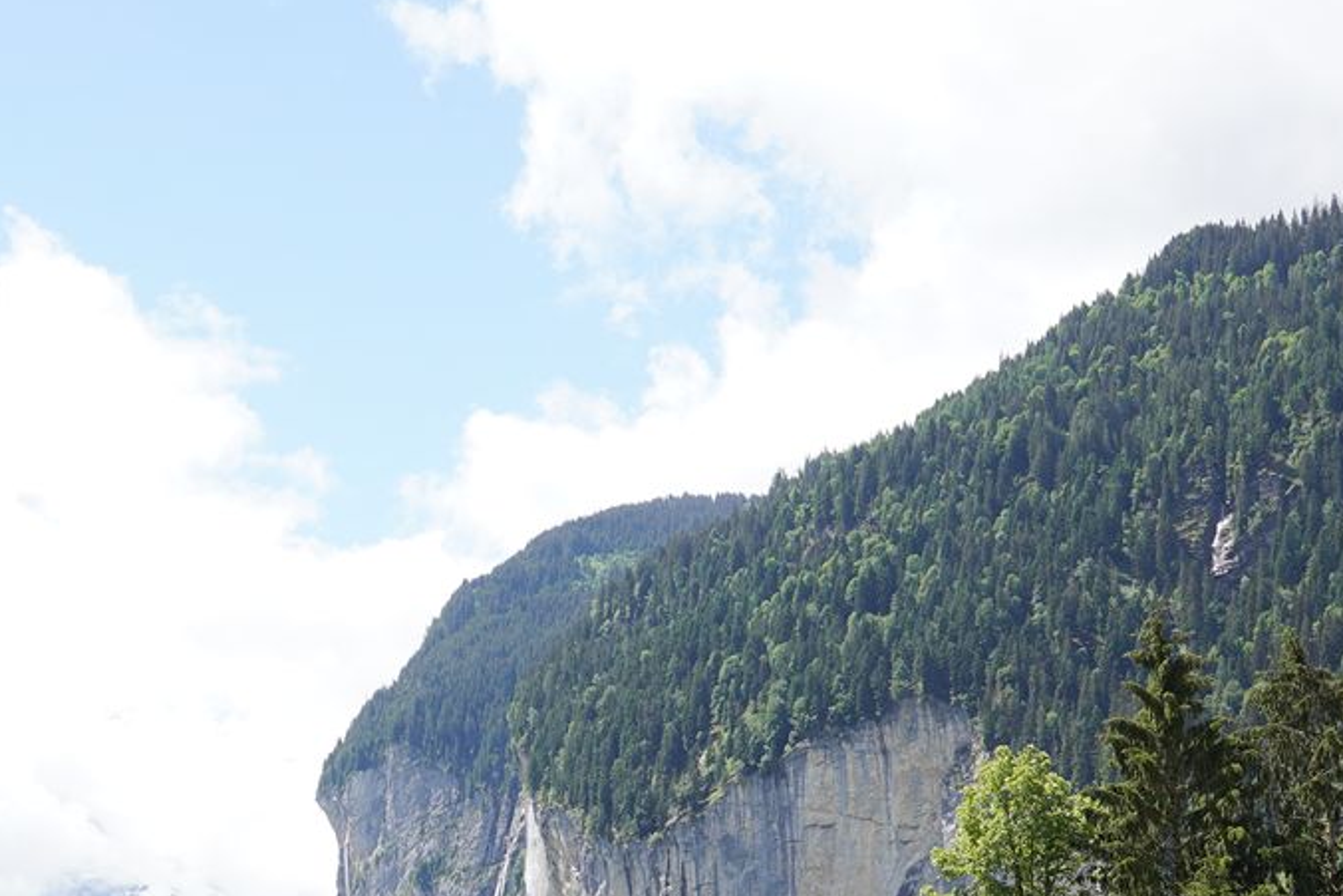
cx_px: 489
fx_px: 2649
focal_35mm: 71
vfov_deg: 18.3
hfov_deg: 28.3
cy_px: 1061
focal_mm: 24
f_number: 10
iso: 100
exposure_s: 1/100
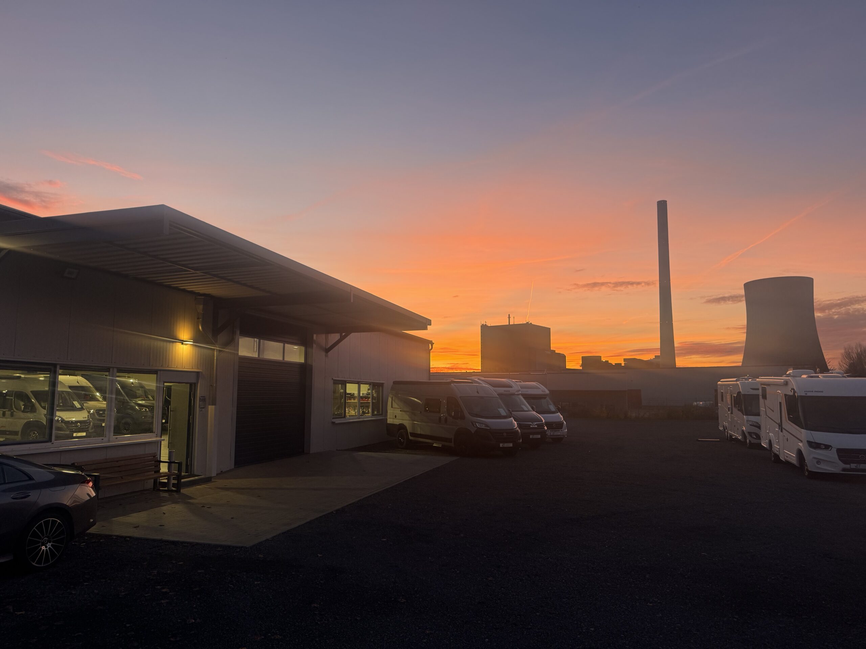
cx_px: 433
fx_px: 600
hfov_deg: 71.6
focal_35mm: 24
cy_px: 324
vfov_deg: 56.8
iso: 100
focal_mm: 6.76
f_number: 1.78
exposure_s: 1/121
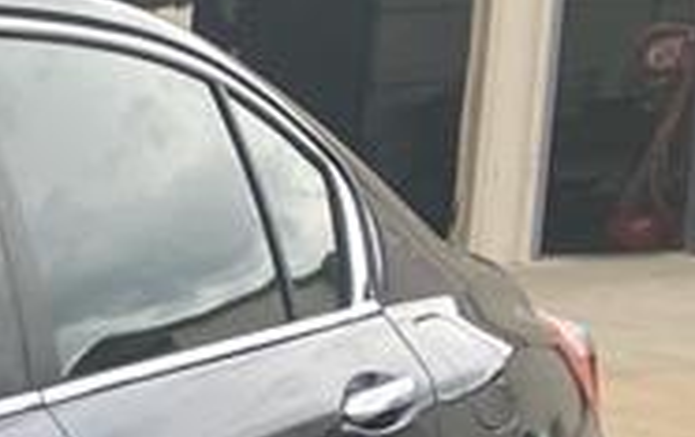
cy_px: 1038
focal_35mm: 163
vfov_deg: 7.6
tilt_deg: -14.0
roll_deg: +0.4
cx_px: -1084
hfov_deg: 10.6
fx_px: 3093
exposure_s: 1/184
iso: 25
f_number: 1.8
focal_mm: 3.99
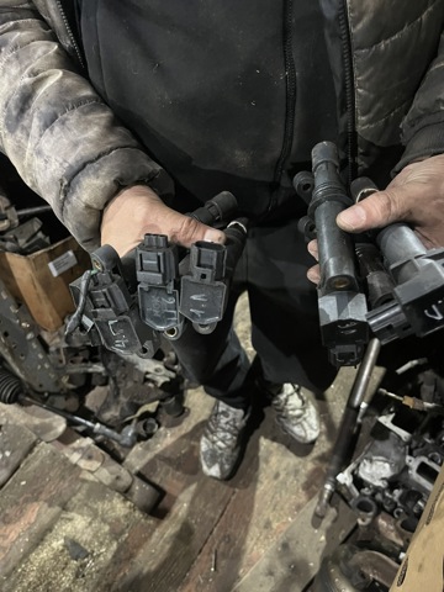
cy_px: 296
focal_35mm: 26
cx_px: 222
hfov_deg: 53.1
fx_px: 445
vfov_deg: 67.3
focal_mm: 5.1
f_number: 1.6
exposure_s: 1/25
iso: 800
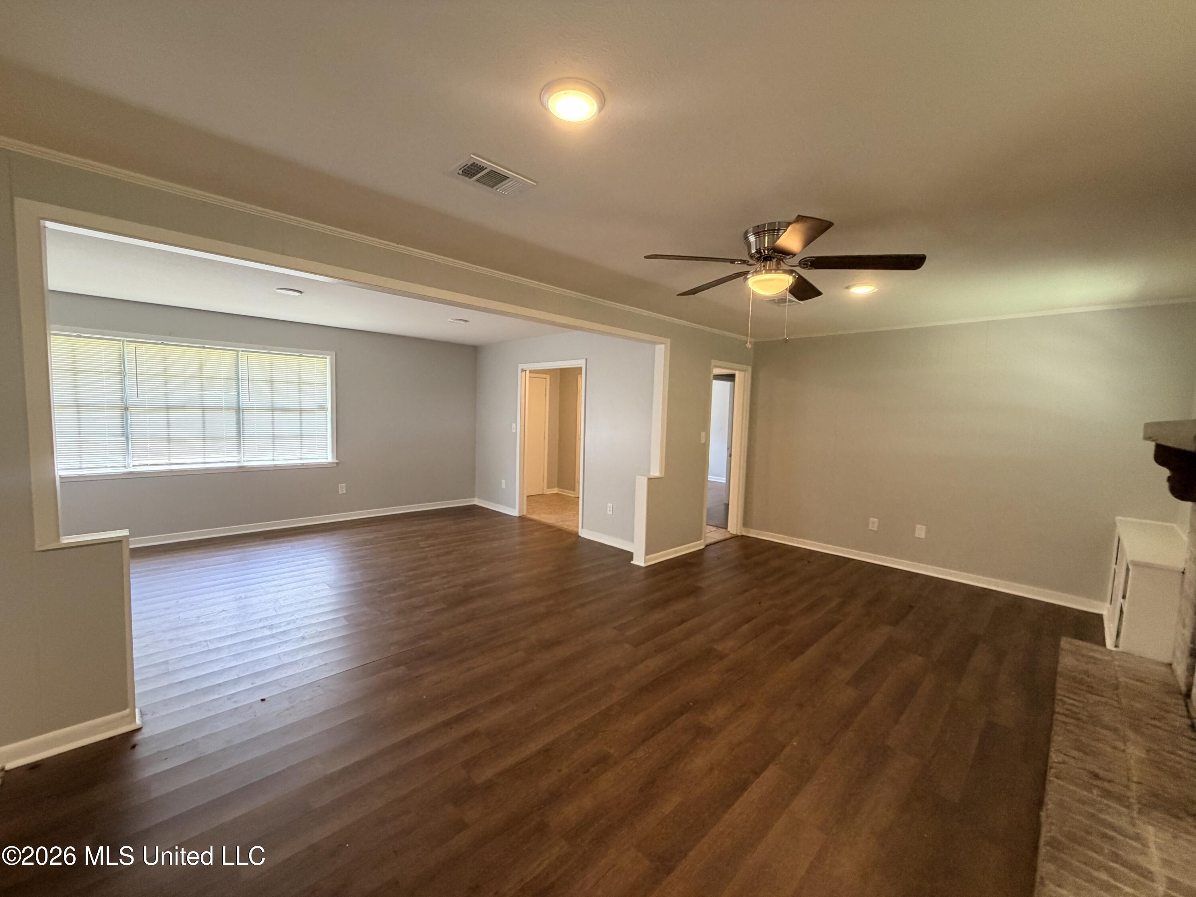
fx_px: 484
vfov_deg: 85.7
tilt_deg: -4.7
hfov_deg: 102.1
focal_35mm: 14
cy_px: 448
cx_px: 598
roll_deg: -1.3
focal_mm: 2.22
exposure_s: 1/60
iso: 250
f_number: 2.2
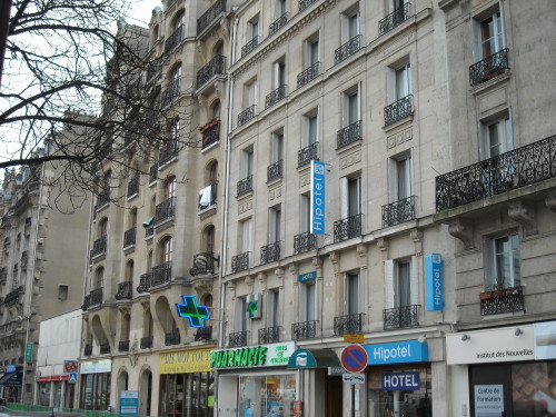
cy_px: 208
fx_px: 787
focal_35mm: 49
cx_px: 278
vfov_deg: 29.7
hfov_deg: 38.9
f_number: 3.2
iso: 64
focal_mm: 7.92
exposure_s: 1/201
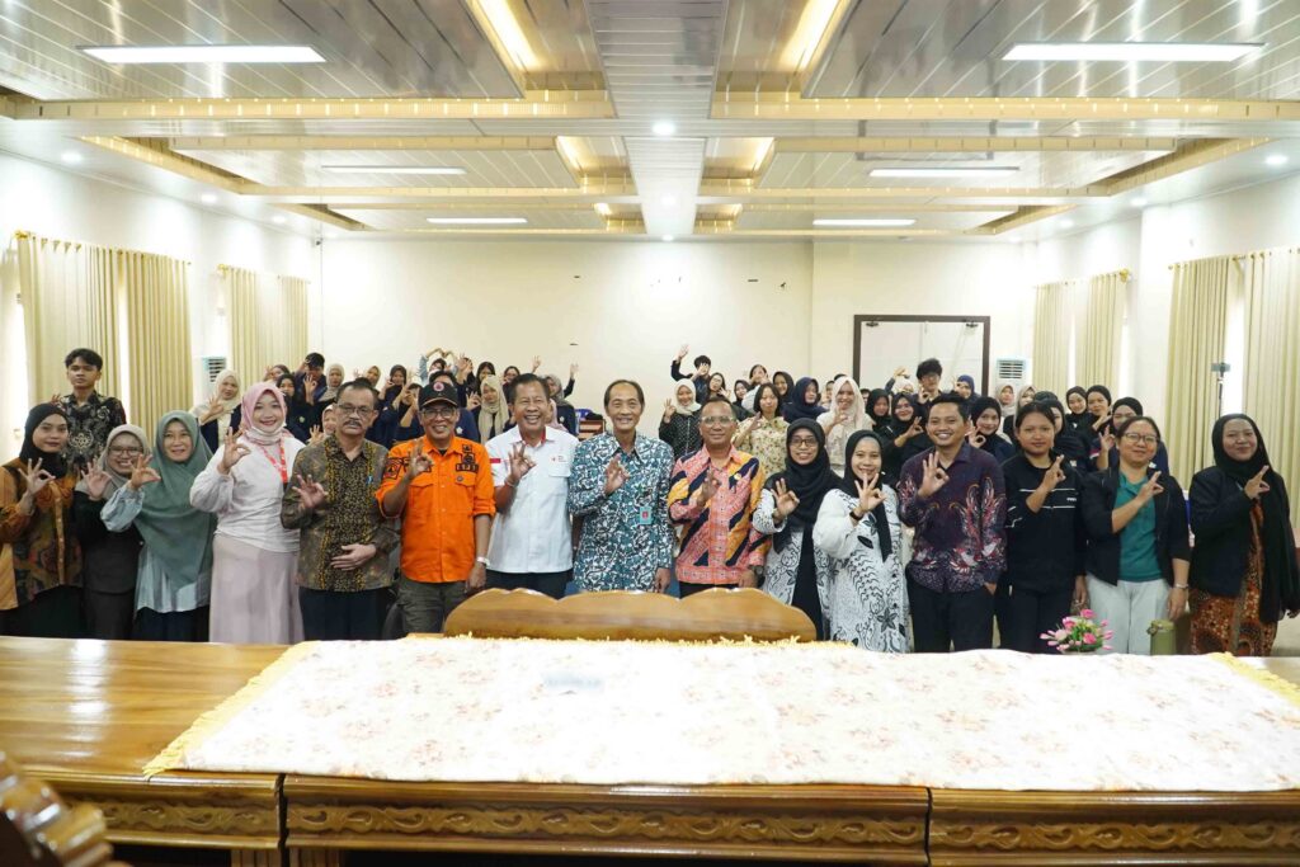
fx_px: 975
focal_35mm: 27
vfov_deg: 47.9
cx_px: 650
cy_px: 434
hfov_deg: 67.4
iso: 3200
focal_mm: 18
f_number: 4
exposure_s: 1/60
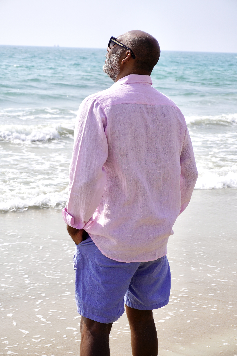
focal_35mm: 75
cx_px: 118
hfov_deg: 18.2
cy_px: 178
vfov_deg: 27.0
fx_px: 741
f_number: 5.6
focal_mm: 50
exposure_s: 1/640
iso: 100
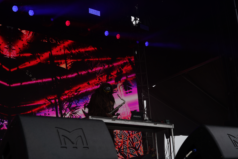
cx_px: 119
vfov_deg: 25.1
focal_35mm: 54
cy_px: 80
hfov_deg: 36.9
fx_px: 357
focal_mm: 54
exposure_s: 1/200
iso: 100
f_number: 7.1
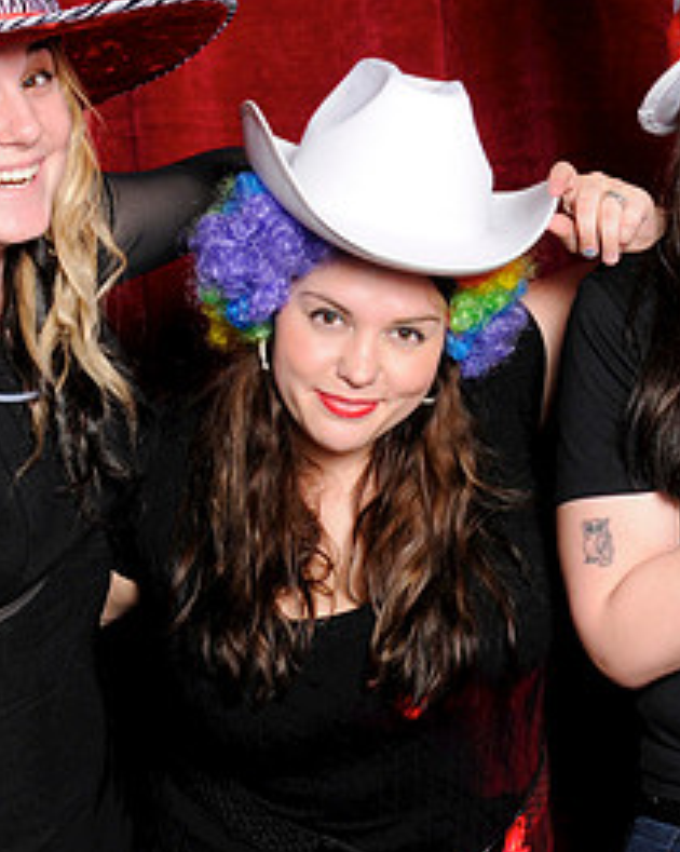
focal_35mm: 87
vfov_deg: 21.9
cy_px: 258
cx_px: 641
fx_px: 2191
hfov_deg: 17.3
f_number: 8
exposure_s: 1/60
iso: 400
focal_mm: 28
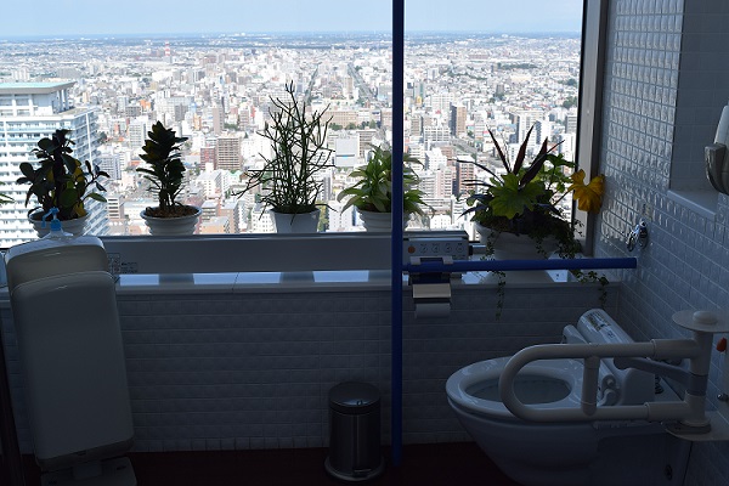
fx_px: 790
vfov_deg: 34.2
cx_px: 364
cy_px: 243
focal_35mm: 39
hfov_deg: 49.6
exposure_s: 1/250
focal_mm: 26
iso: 200
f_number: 8
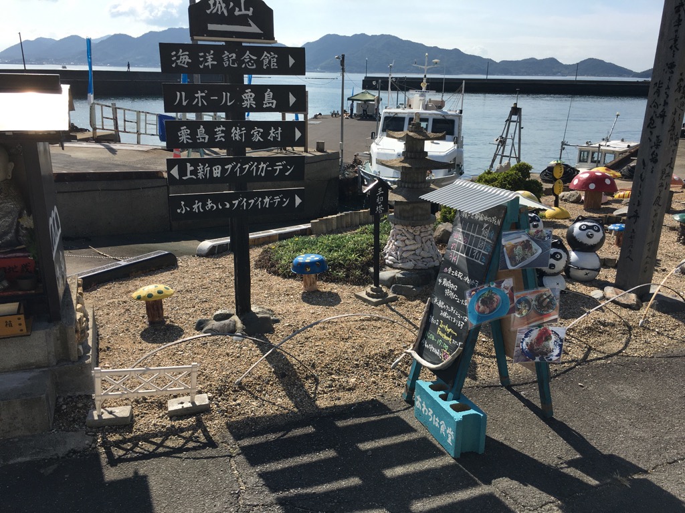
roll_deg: -0.3
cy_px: 256
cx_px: 342
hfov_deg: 61.7
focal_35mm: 29
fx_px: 574
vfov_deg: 48.2
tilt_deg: -18.1
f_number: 2.2
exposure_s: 1/2079
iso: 25
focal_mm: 4.15
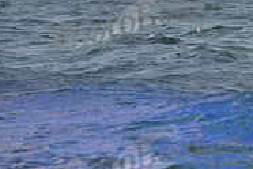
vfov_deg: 2.7
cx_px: 313
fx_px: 3514
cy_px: -72
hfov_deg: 4.1
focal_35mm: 500
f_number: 7.1
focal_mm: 160
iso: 400
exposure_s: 1/800
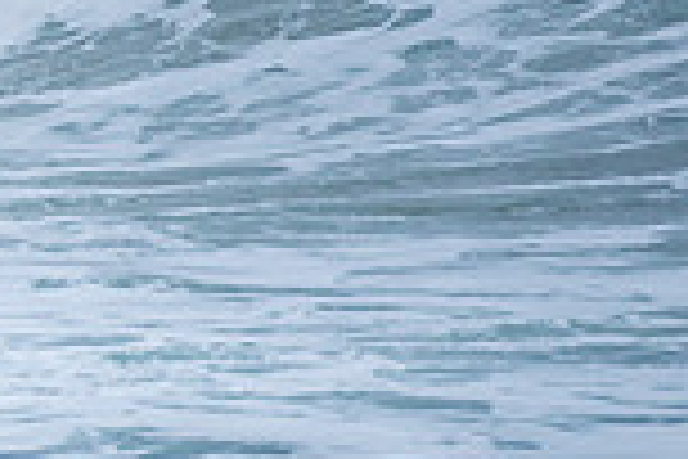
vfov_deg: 0.7
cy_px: -70
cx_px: -522
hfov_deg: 1.1
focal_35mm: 1891
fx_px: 36136
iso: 220
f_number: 5.6
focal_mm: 500
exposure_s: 1/1000
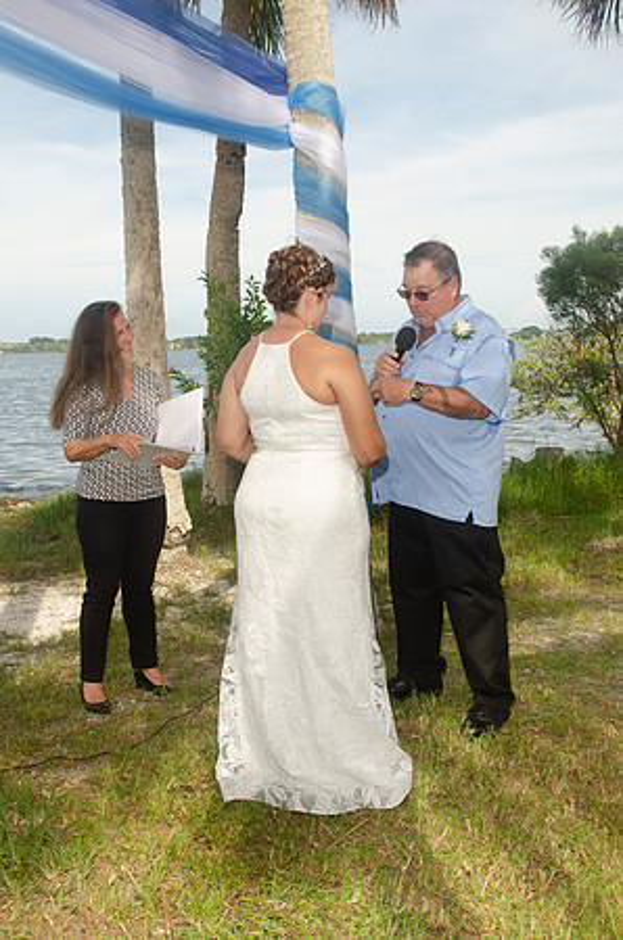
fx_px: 1095
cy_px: 470
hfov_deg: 31.8
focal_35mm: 42
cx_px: 312
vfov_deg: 46.5
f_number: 9
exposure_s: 1/250
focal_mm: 28
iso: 100
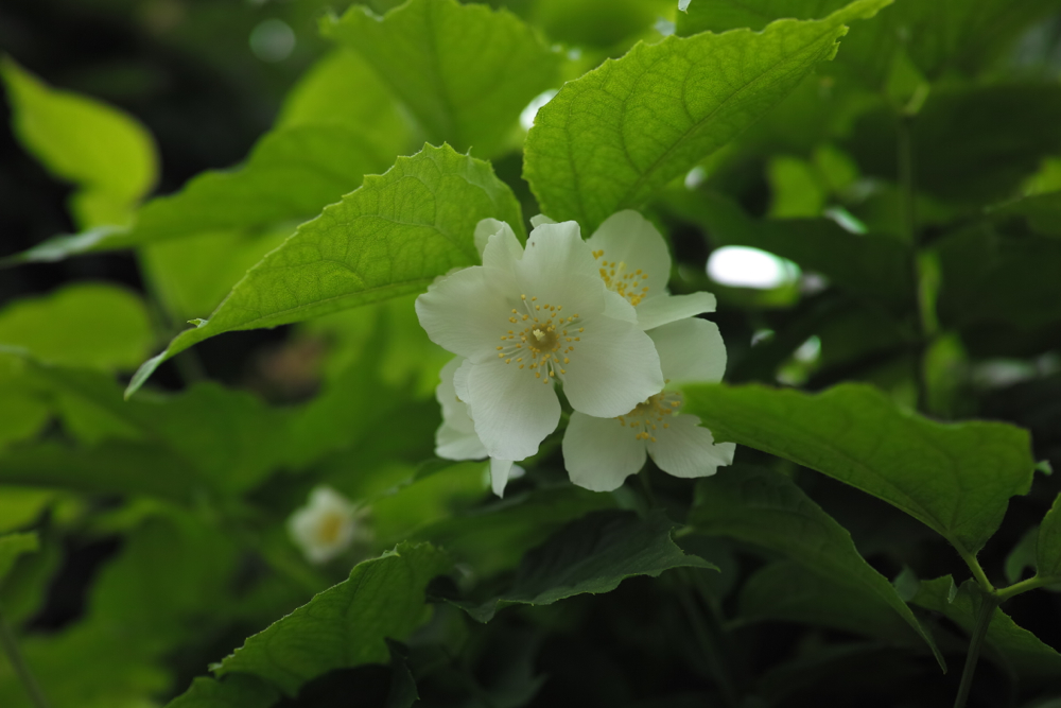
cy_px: 354
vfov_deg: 29.9
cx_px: 530
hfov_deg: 43.6
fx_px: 1326
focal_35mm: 45
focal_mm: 30
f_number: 3.2
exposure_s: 1/800
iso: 100
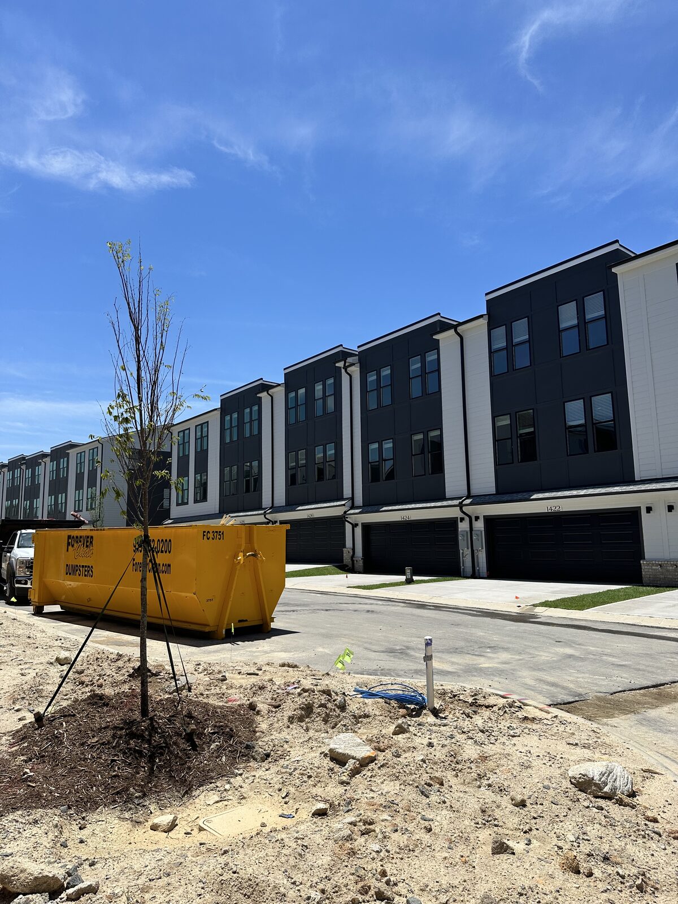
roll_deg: +0.9
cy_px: 452
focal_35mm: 24
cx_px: 339
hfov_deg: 56.8
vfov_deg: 71.6
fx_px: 627
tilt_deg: +8.6
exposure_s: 1/6211
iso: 80
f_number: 1.78
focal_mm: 6.86
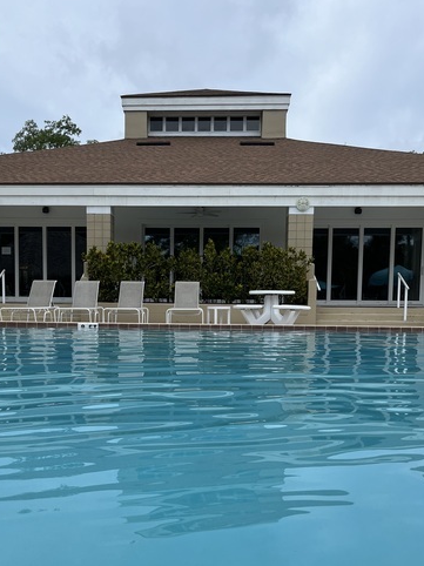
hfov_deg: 39.4
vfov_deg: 50.8
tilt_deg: -4.0
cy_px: 360
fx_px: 588
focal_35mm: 36
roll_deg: +1.8
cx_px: 168
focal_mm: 5.1
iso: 50
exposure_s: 1/1018
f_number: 1.6
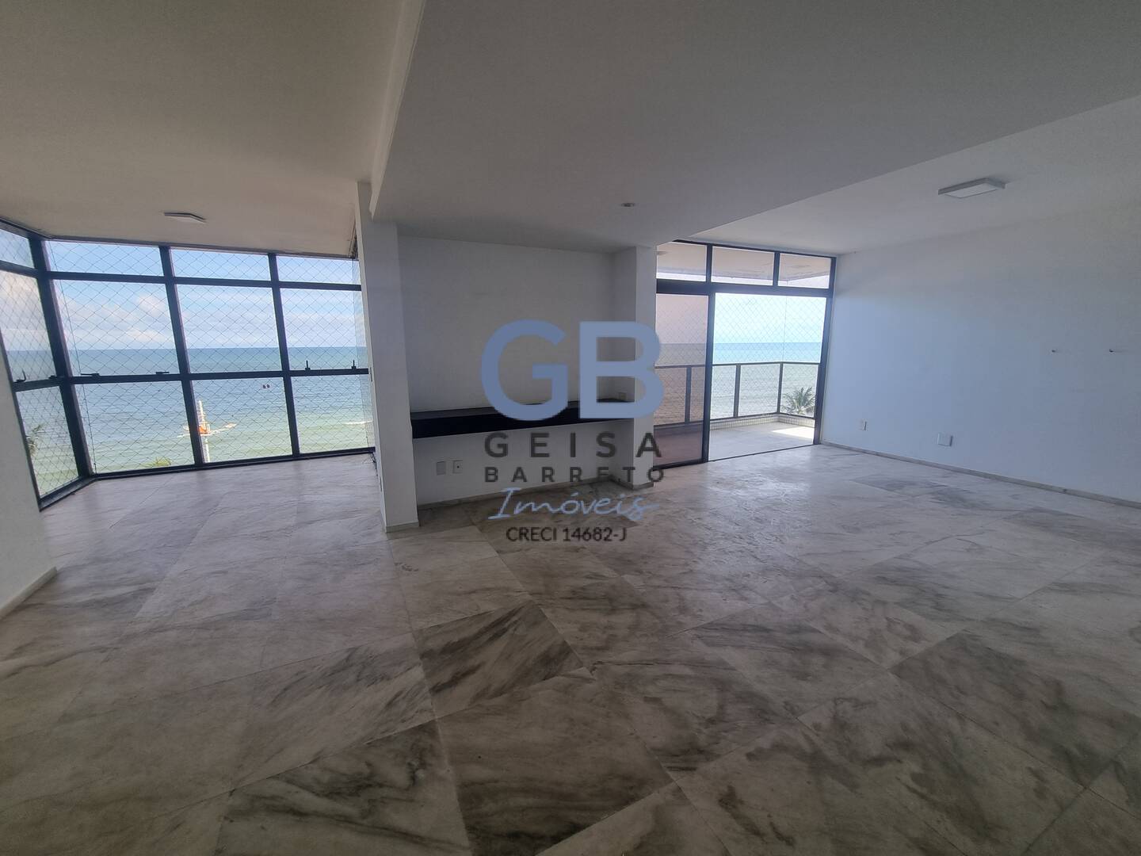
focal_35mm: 13
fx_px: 429
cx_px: 570
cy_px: 428
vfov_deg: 89.9
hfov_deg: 106.2
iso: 50
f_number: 2.2
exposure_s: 1/275
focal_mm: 2.2
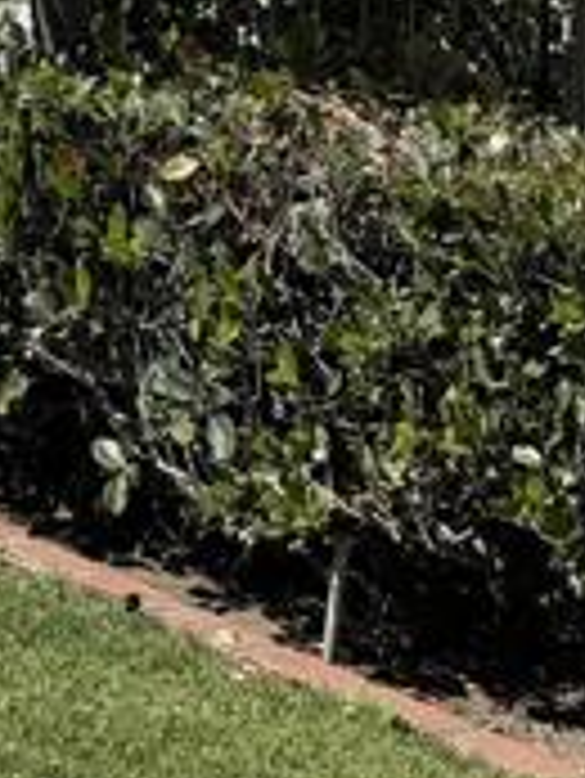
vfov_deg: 12.2
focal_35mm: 142
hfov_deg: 9.8
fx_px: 3196
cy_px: -809
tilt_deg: +5.9
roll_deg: -3.0
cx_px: -540
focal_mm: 6.76
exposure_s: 1/4608
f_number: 1.78
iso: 80
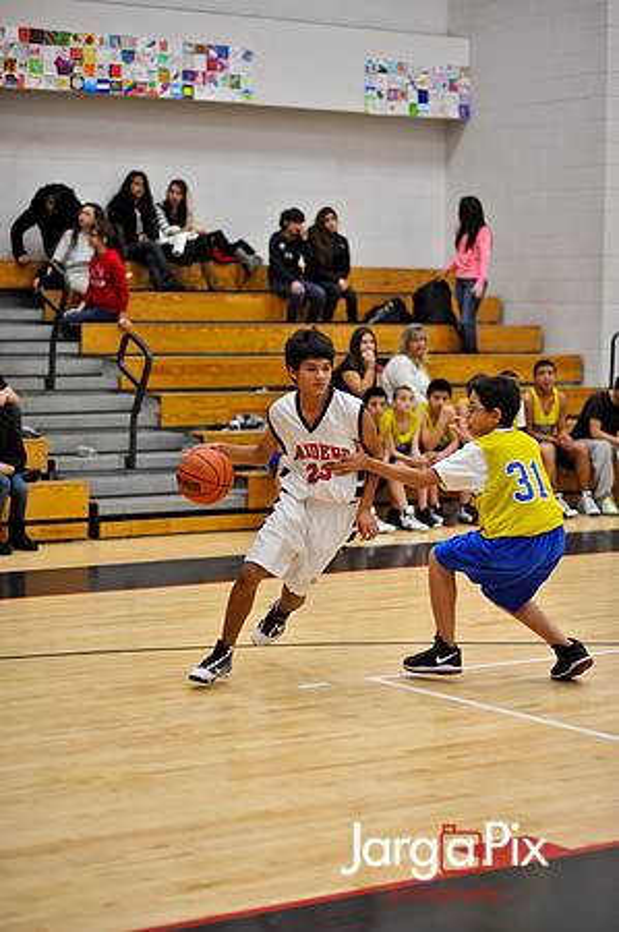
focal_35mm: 85
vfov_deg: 23.9
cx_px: 310
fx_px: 2197
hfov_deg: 16.0
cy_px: 466
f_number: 2
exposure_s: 1/500
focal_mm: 85
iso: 1400
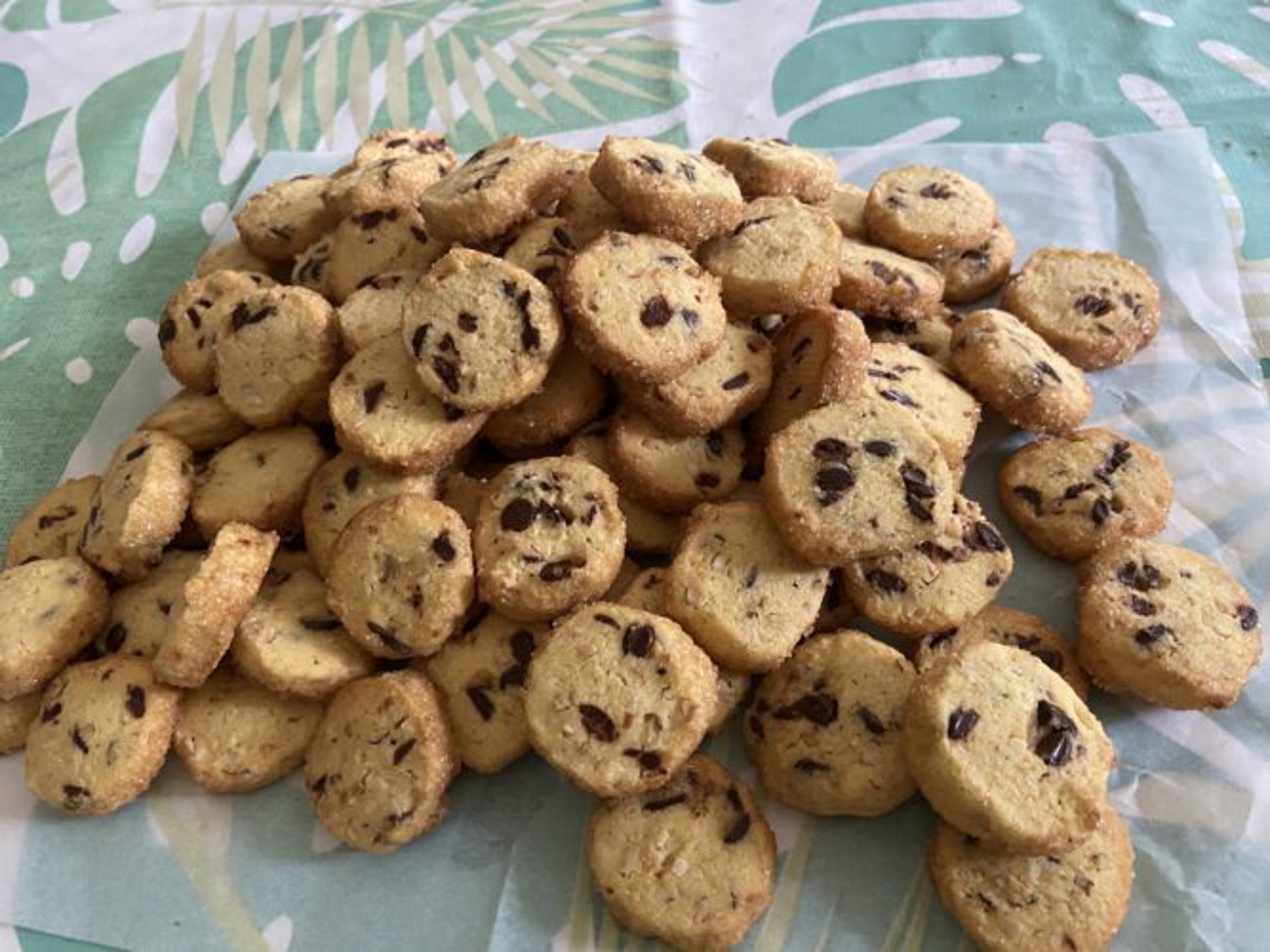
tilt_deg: -51.8
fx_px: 954
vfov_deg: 53.0
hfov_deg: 67.3
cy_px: 476
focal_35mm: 26
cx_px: 635
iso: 500
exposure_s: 1/41
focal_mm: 4.25
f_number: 1.8
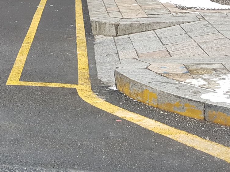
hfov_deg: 24.9
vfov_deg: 19.2
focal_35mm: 71
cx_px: -40
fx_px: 472
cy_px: -47
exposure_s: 1/192
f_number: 1.7
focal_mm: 4.2
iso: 50
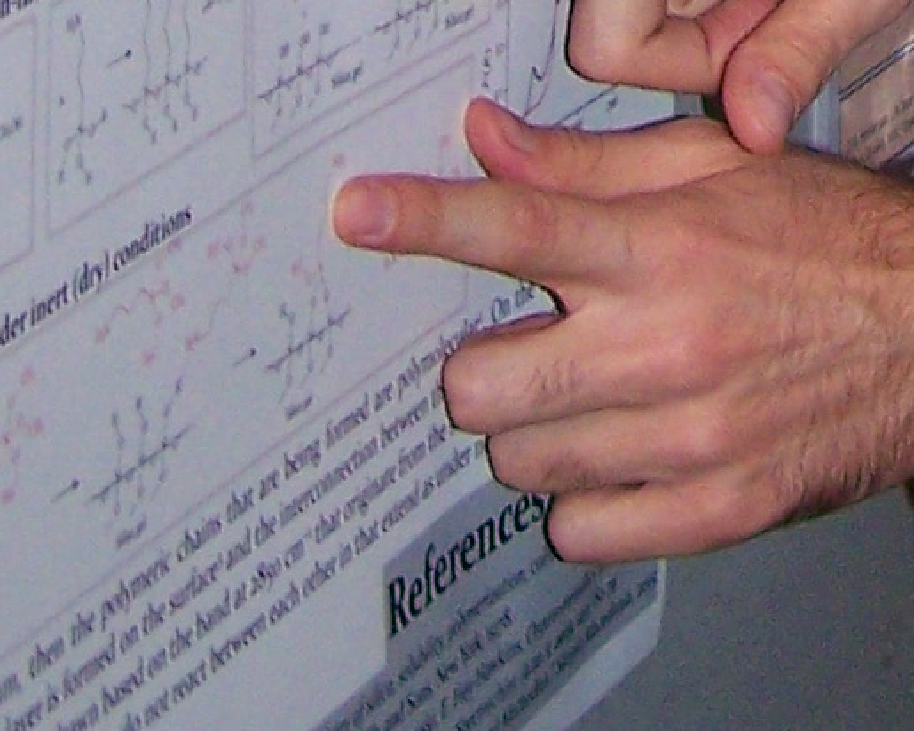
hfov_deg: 9.2
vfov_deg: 7.1
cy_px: -1112
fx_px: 5518
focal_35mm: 204
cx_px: 1404
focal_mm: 6.3
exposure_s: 1/60
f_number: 2.8
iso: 160
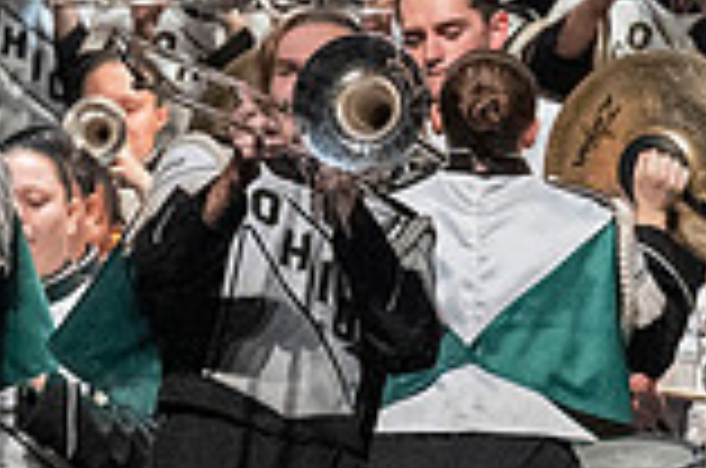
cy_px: 342
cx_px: -571
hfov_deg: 2.5
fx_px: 16303
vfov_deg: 1.6
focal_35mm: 833
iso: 4000
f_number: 4
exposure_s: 1/500
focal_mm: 150
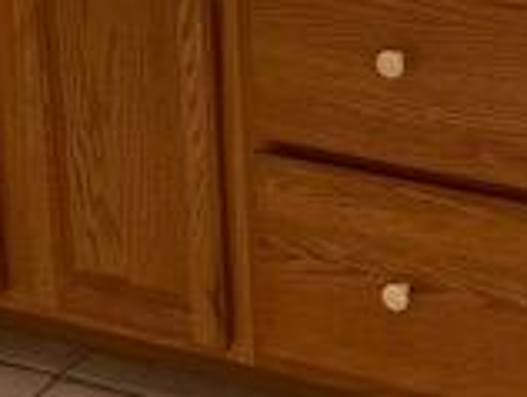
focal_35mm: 105
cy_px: -297
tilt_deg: -13.3
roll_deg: -1.3
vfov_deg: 12.9
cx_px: 814
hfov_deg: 16.8
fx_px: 1601
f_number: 1.8
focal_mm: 4.25
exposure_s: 1/60
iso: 64
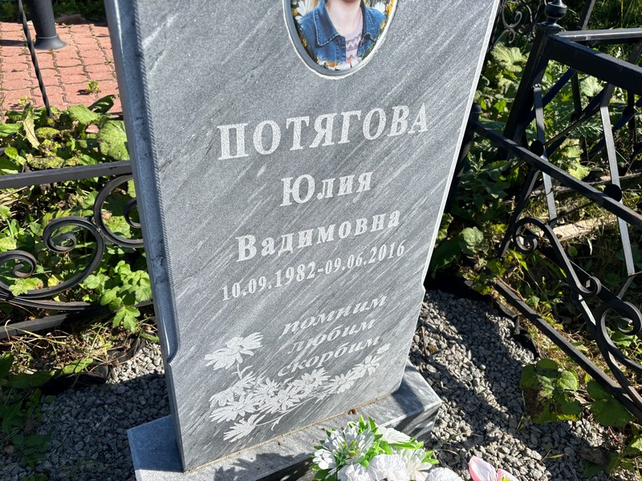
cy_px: 240
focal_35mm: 26
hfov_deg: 67.3
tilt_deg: -41.7
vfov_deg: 53.1
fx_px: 482
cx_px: 321
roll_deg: -2.3
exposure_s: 1/2933
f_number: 1.6
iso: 50
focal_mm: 5.96
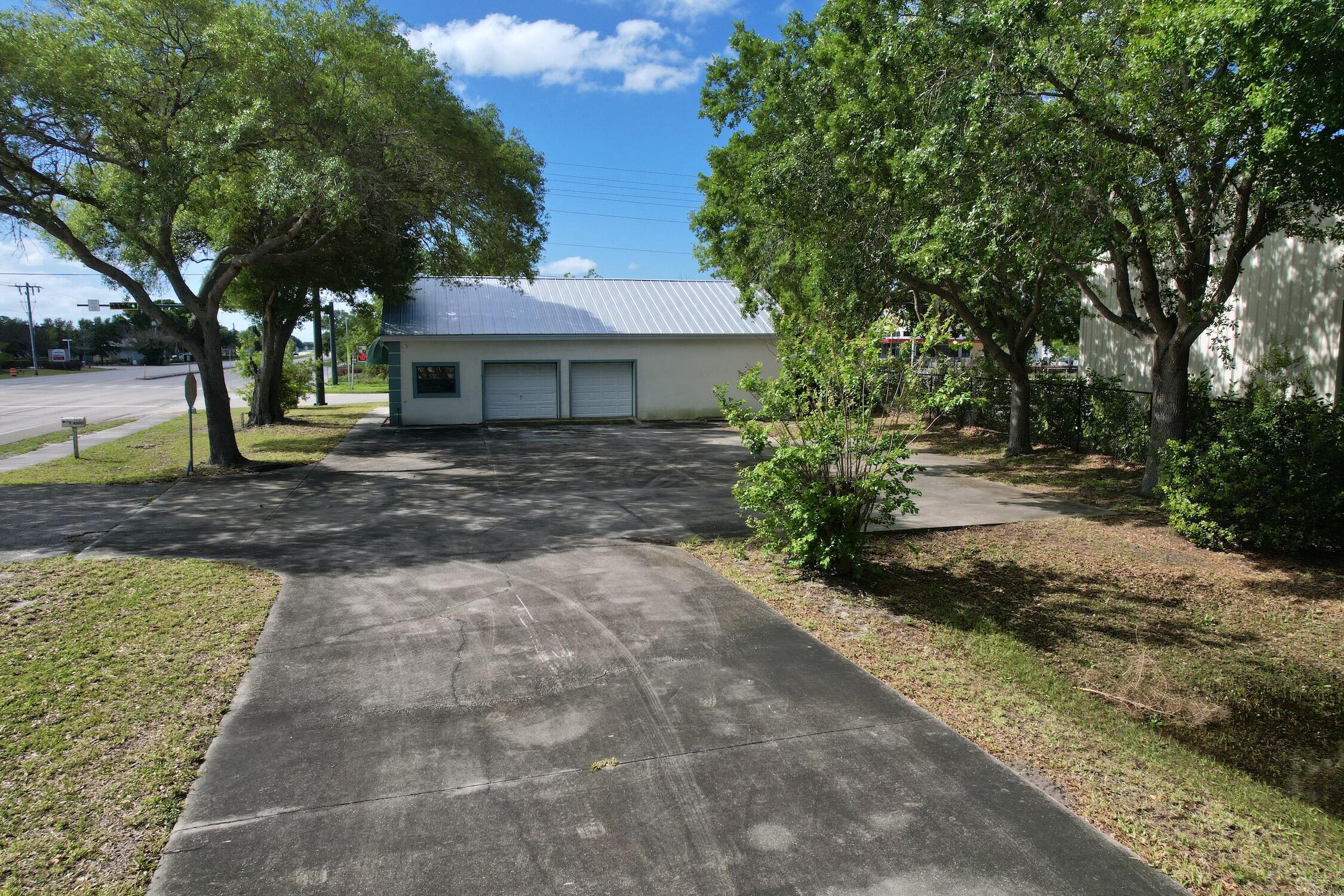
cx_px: 672
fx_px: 821
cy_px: 448
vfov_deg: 57.2
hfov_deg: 78.6
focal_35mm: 22
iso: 100
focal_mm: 8.38
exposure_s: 1/3000
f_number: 2.8
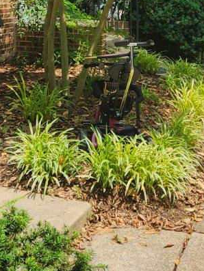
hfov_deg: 16.6
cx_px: 64
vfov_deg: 20.1
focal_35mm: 89
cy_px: -85
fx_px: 699
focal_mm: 5.4
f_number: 1.8
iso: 20
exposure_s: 1/711
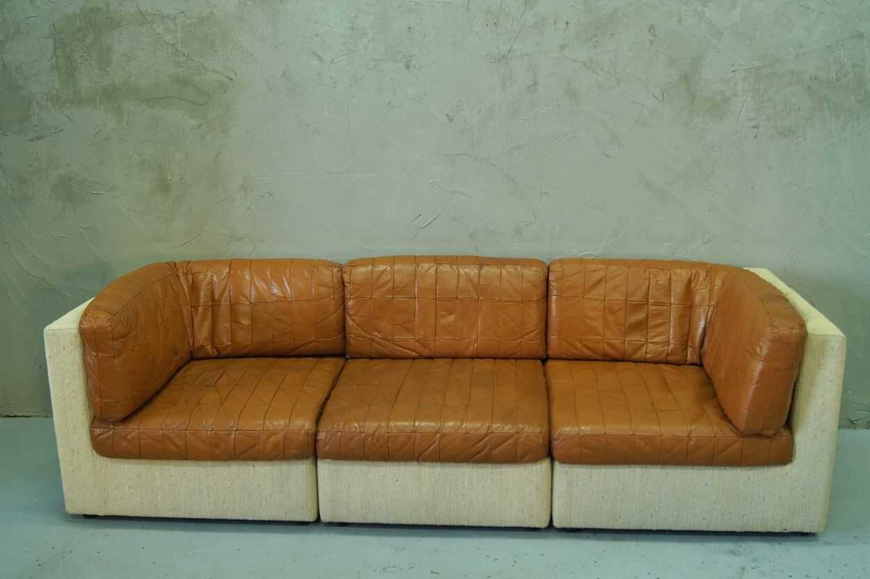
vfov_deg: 36.8
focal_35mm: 36
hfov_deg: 53.2
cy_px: 290
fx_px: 870
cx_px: 435
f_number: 7.1
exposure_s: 1/10
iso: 400
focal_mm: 24
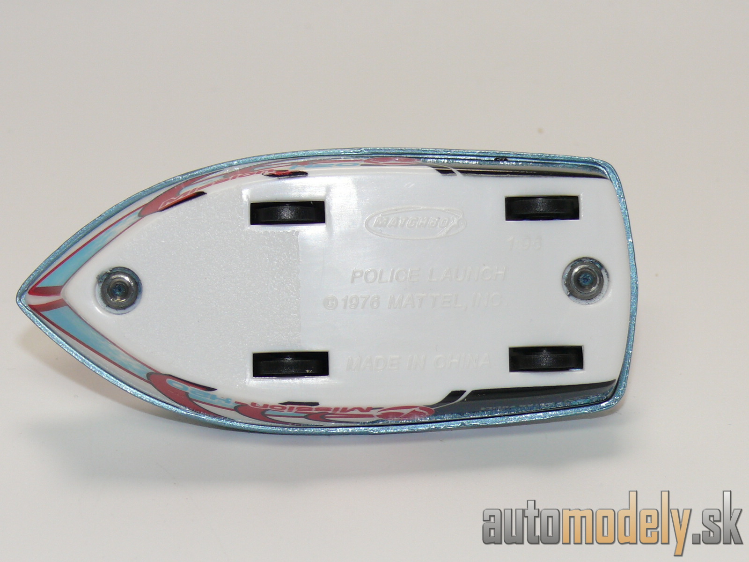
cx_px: 374
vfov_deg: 15.2
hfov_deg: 20.2
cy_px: 281
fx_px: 2099
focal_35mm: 97
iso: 100
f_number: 4
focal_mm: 13
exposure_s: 1/30
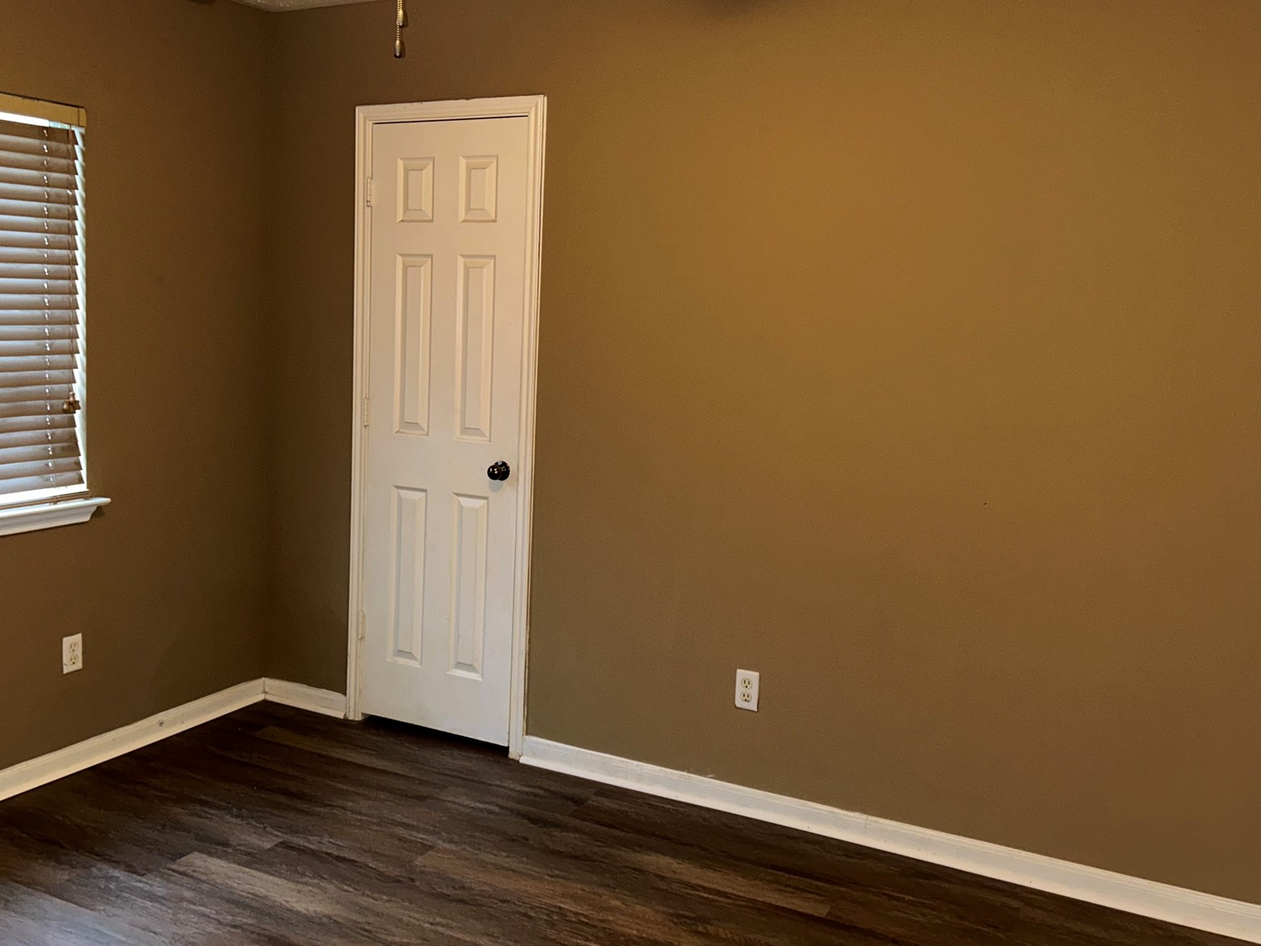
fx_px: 1239
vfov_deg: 41.7
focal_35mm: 34
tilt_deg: -5.4
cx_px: 529
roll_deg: -1.5
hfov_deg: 53.7
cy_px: 403
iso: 100
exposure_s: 1/9
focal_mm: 5.7
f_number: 1.5
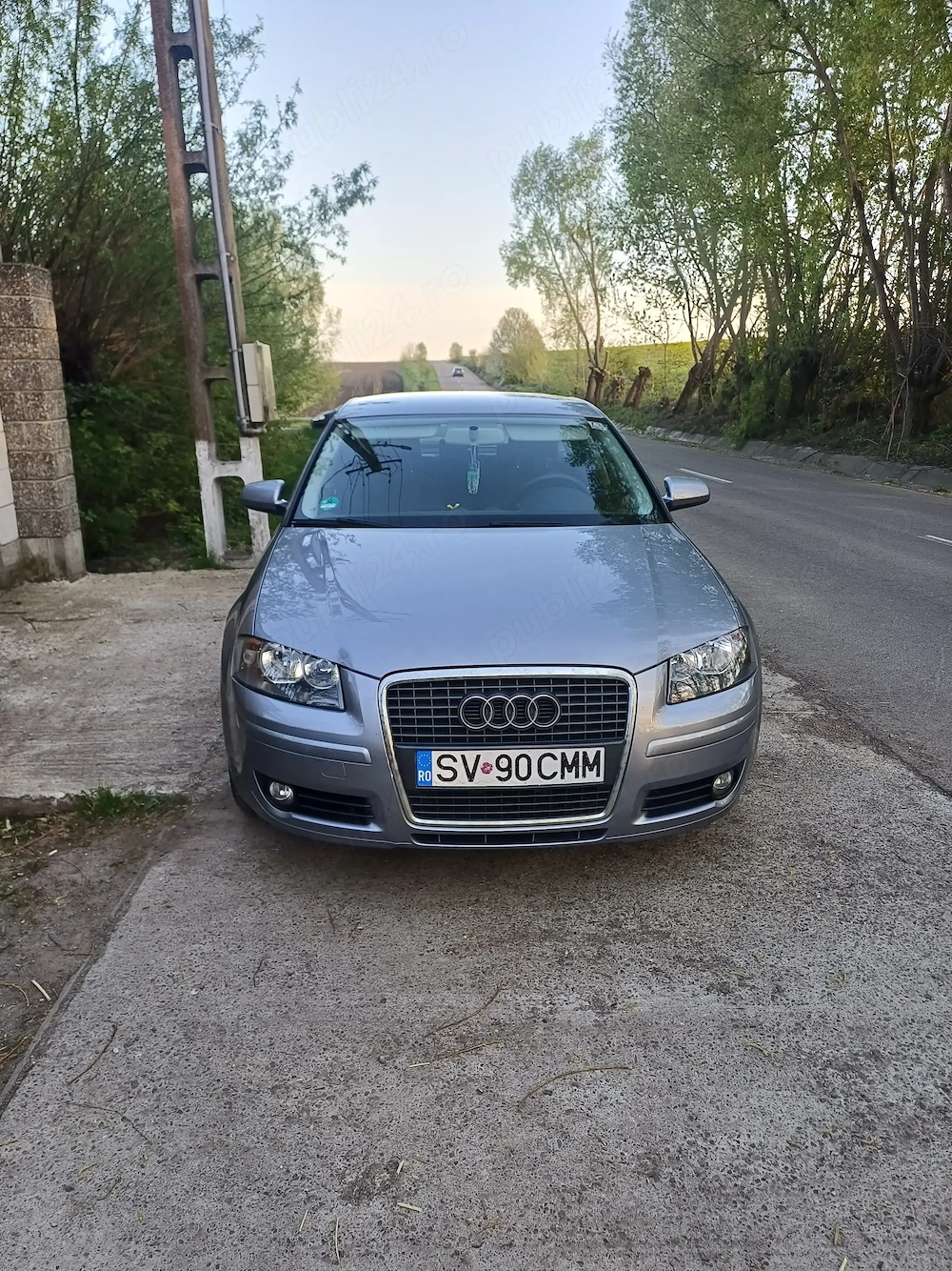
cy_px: 636
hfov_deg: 54.9
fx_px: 917
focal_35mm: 25
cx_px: 476
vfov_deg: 69.4
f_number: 1.8
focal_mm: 4.65
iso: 50
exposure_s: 1/125
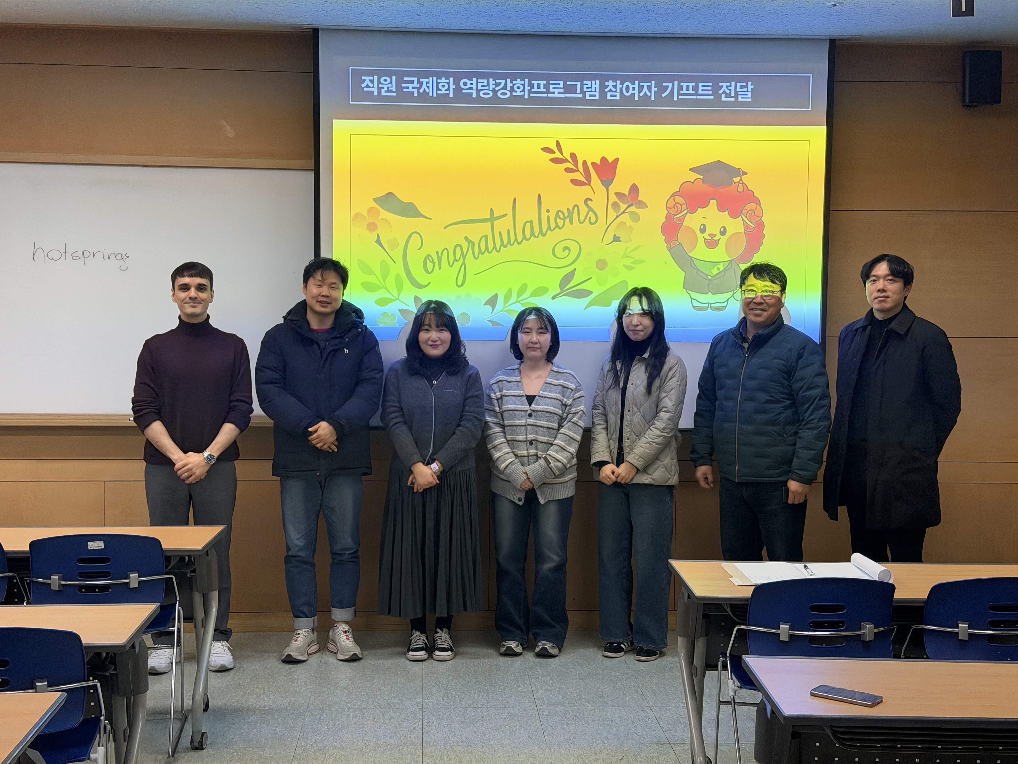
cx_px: 509
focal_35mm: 48
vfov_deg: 30.3
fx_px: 1412
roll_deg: -0.8
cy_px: 382
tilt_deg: -3.7
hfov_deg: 39.7
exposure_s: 1/153
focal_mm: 6.76
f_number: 1.78
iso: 100
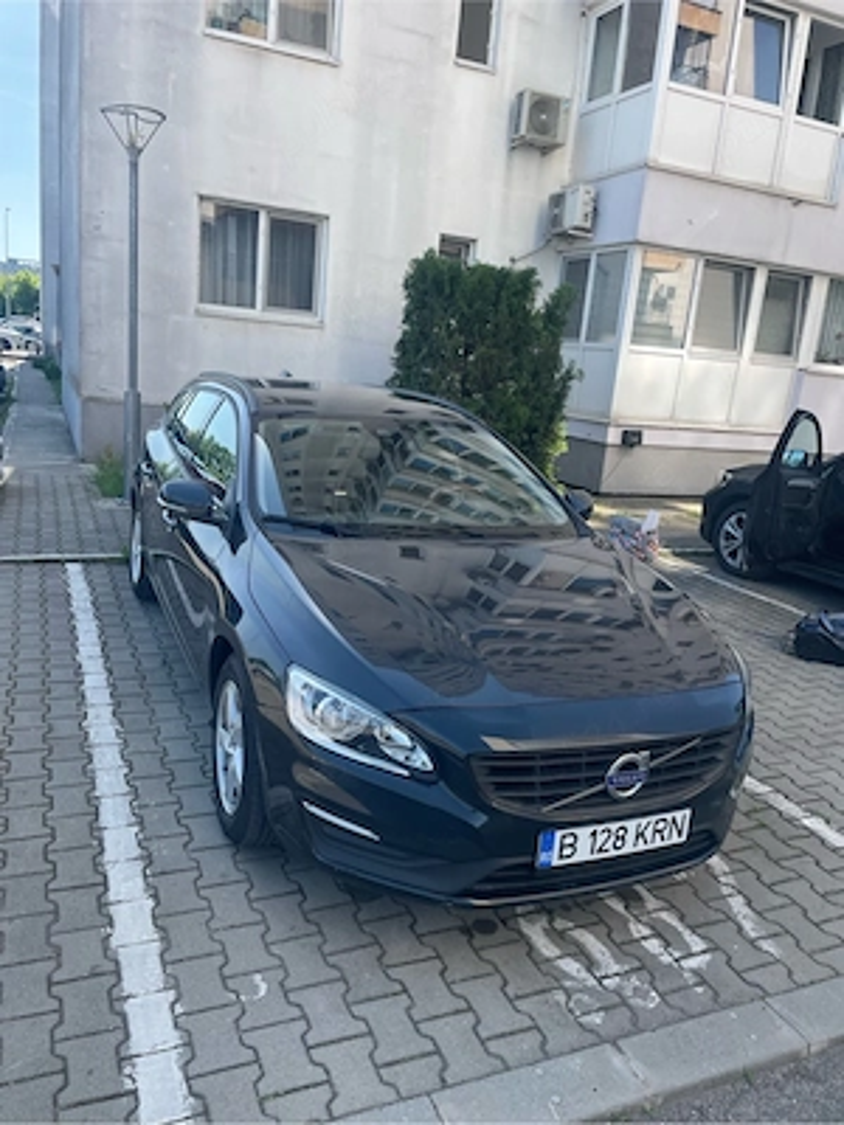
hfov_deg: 53.1
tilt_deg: -11.6
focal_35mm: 26
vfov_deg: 67.3
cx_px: 422
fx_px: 845
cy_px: 562
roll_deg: -4.2
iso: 32
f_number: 1.6
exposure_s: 1/947
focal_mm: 4.2
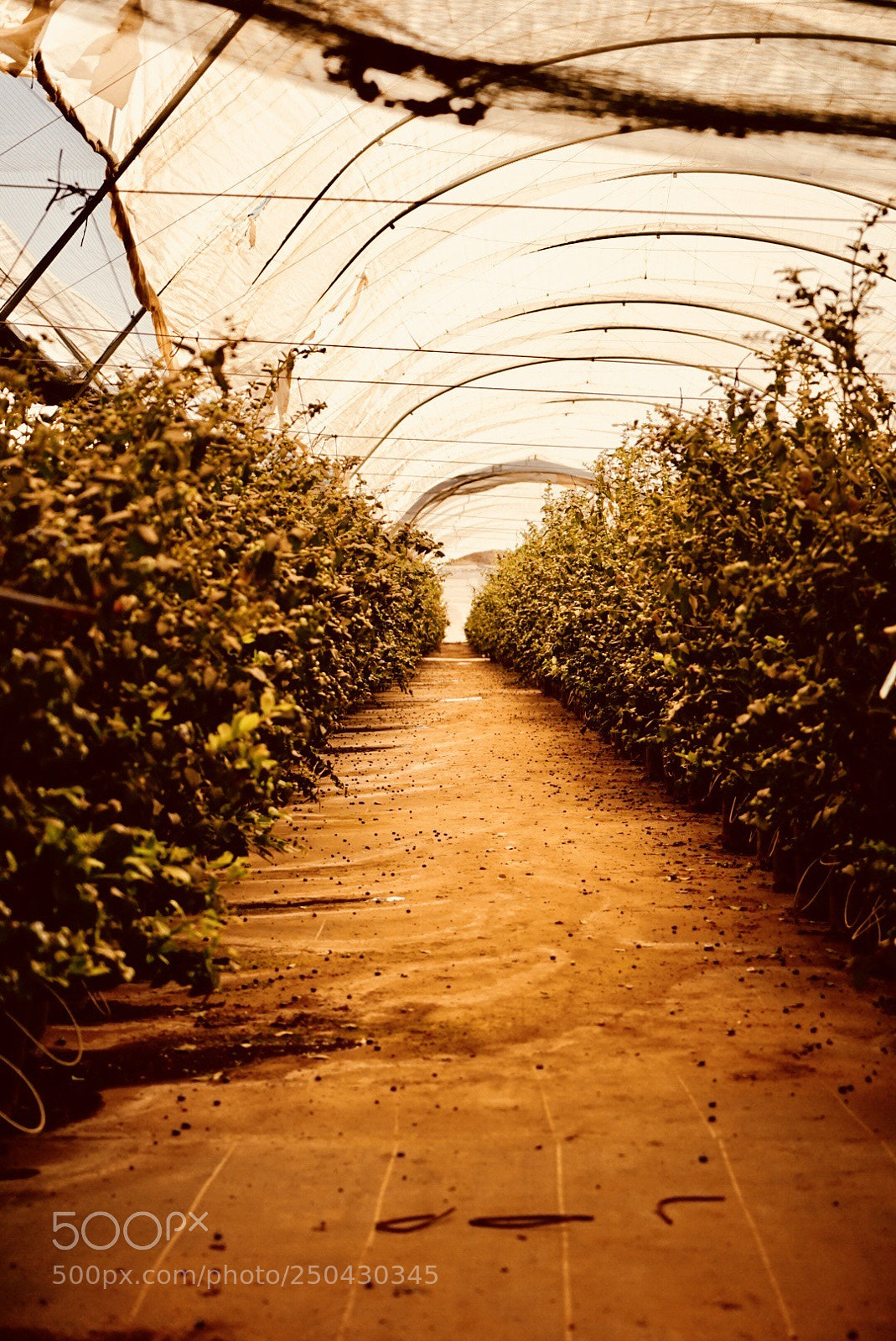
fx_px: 2497
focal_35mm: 67
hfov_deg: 20.3
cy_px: 670
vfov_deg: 30.1
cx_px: 448
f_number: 5
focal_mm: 67
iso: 800
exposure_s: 1/5000
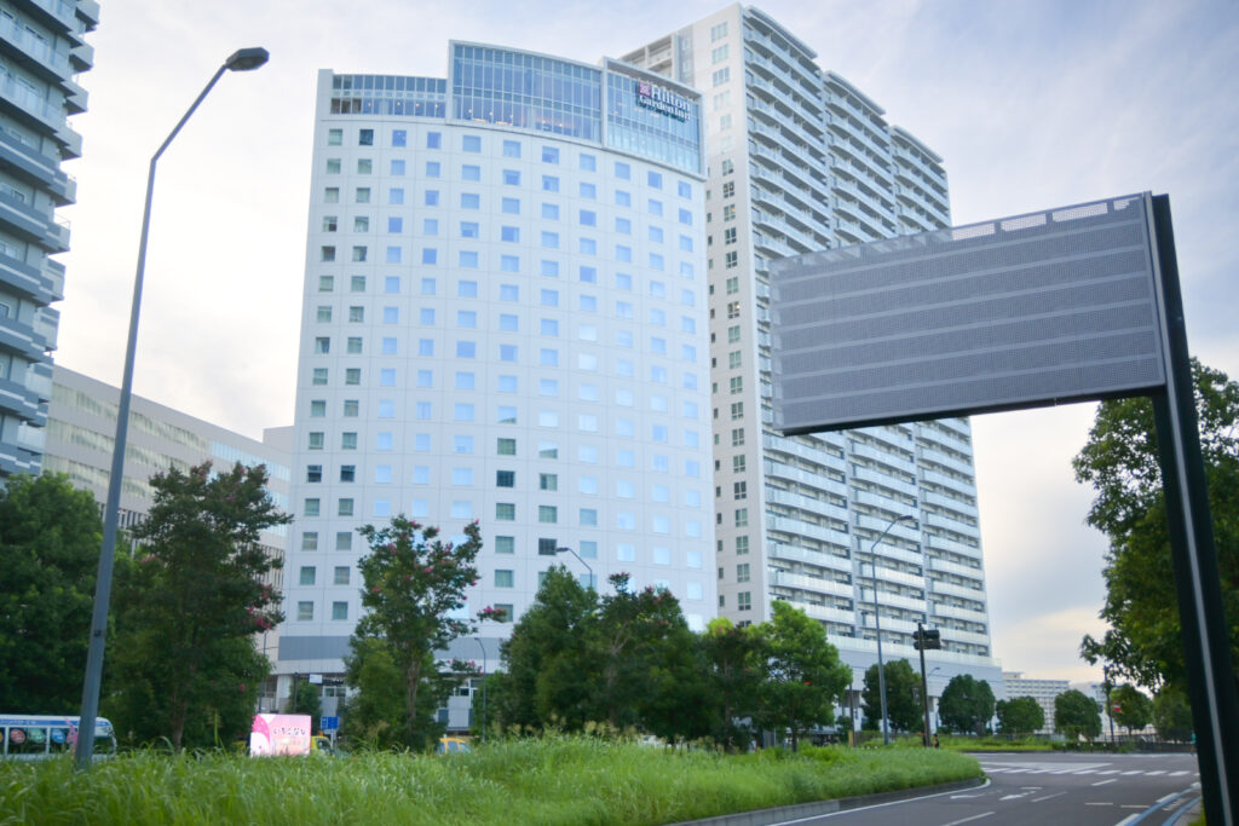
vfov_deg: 39.2
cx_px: 620
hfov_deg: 56.1
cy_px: 413
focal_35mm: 34
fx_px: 1162
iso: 100
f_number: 4
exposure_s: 1/200
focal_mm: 22.5
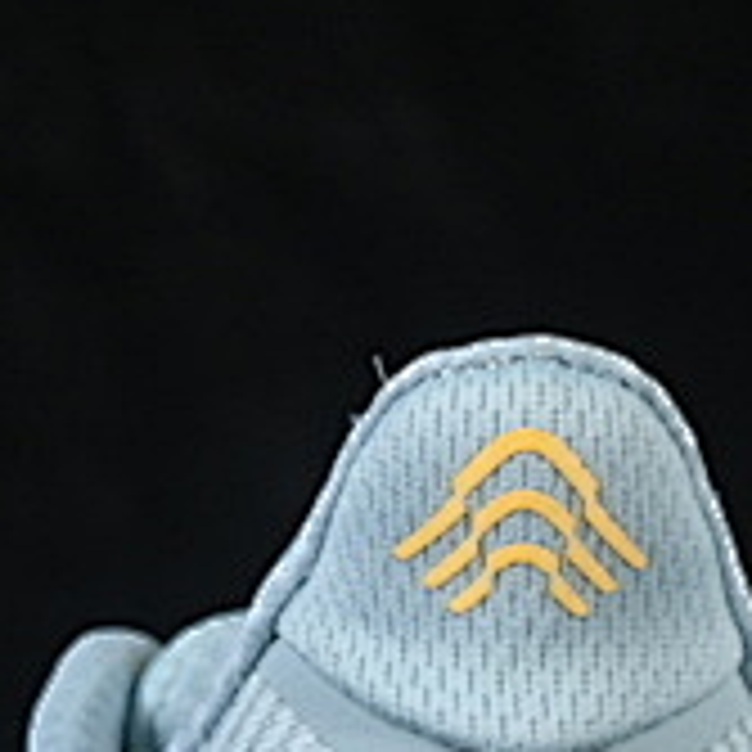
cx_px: 1040
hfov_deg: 4.2
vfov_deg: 4.2
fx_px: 10151
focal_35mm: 413
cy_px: 842
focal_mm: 50
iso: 160
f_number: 8
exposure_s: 1/80
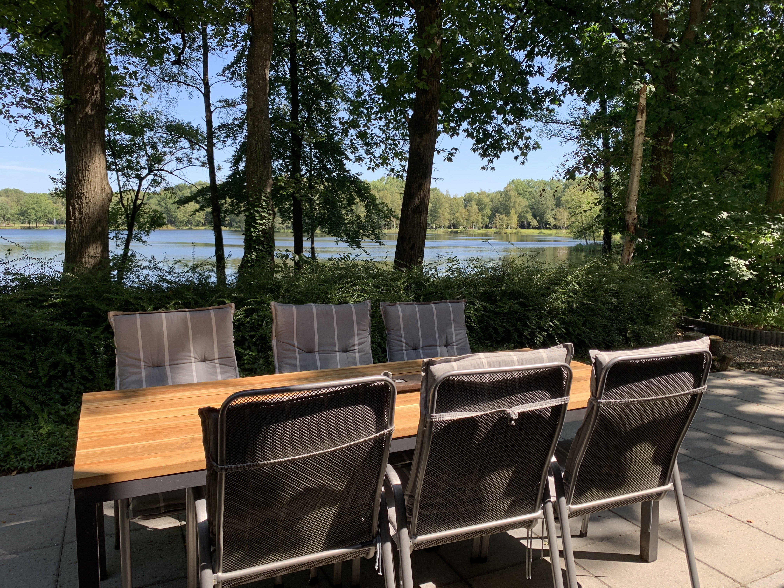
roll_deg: -0.4
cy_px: 294
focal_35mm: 26
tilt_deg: -4.6
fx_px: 589
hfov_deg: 67.3
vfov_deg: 53.1
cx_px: 392
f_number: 1.8
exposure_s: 1/481
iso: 25
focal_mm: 4.25
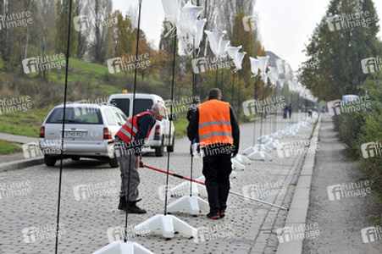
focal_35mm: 105
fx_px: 1113
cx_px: 191
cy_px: 127
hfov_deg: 19.5
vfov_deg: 13.0
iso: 250
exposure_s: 1/640
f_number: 5.6
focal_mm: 105
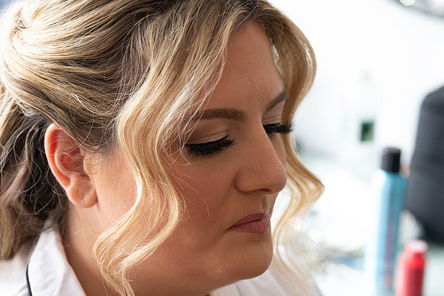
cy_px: 148
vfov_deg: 16.1
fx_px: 1048
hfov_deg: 23.9
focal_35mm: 85
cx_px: 222
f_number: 6.3
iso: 4000
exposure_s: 1/200
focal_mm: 85
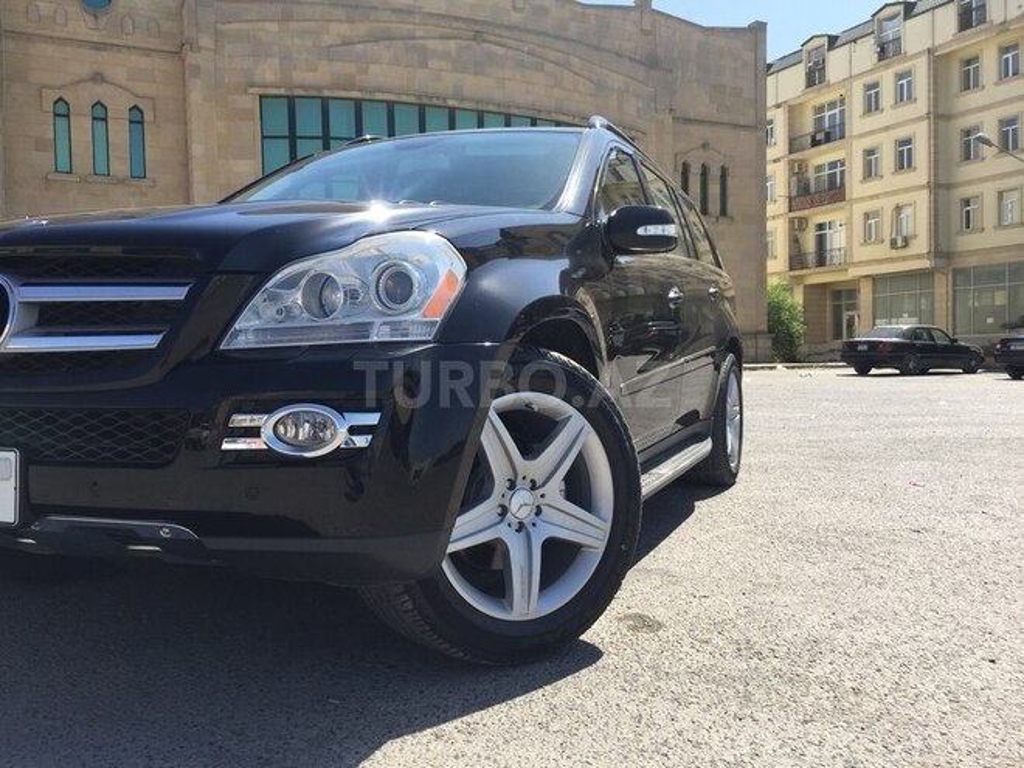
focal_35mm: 29
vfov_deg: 48.2
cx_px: 512
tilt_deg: -1.6
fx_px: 858
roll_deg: +1.1
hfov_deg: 61.7
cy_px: 384
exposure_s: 1/1582
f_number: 2.2
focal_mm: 4.15
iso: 32
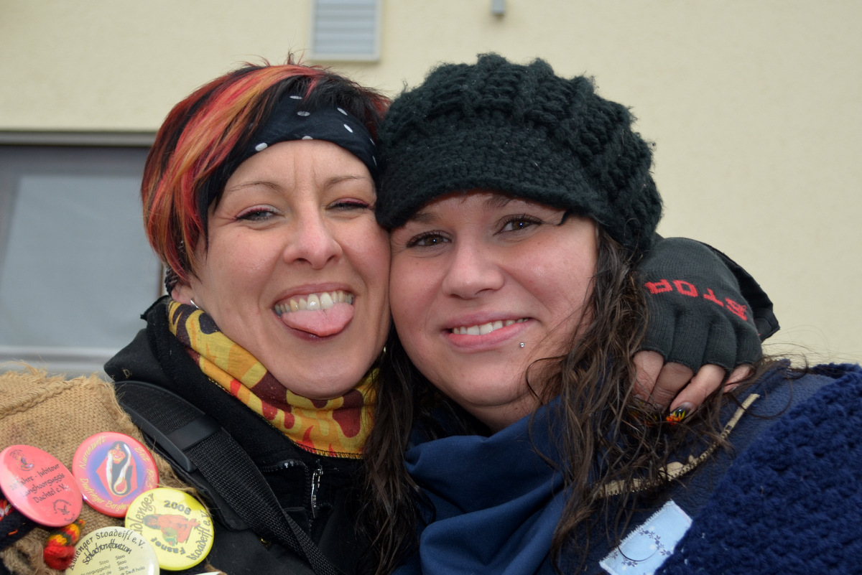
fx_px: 1150
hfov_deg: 41.1
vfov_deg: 28.1
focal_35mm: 48
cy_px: 288
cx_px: 431
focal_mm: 32
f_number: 5.6
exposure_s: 1/125
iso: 140
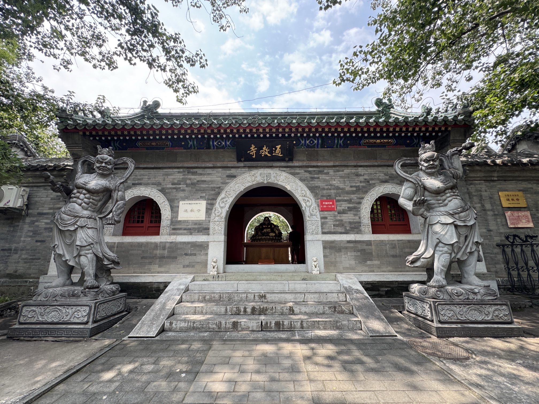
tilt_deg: +14.2
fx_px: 218
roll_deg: +0.3
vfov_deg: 85.7
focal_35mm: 14
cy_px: 202
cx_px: 270
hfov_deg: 102.1
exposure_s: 1/241
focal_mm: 2.22
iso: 40
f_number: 2.2
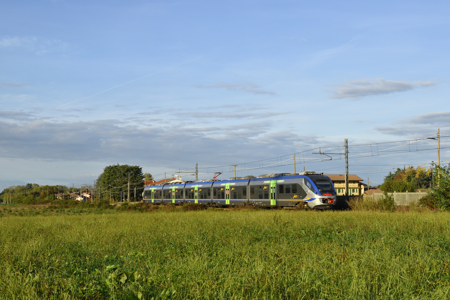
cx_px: 225
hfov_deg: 37.9
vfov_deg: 25.8
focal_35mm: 52
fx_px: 656
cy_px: 150
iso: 200
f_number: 7.1
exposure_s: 1/500
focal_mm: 35
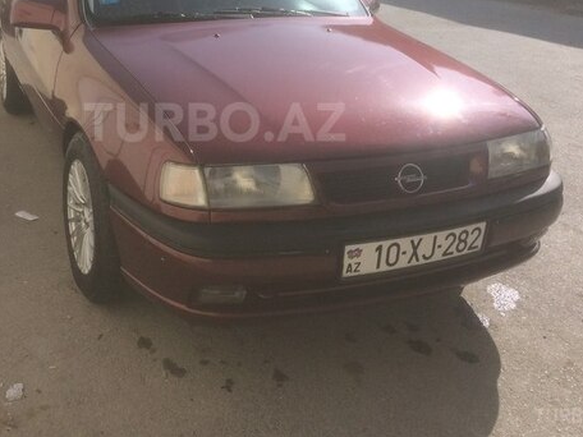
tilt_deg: -19.8
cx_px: 215
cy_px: 122
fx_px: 707
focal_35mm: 42
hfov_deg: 44.4
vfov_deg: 33.8
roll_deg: +0.7
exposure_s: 1/2933
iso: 32
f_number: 2.2
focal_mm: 4.15
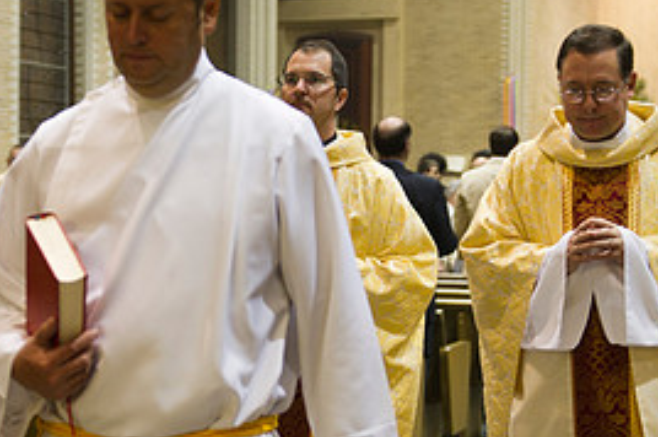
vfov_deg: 15.0
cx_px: 268
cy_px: 223
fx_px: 1661
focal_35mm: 91
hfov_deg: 22.4
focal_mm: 42
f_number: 2.8
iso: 1000
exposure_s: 1/40
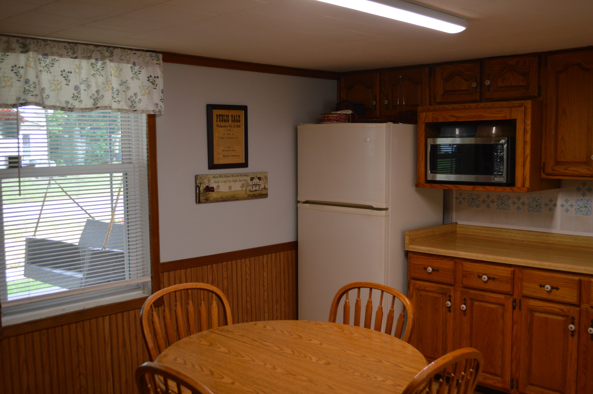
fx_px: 593
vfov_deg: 36.8
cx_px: 296
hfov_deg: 53.2
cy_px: 197
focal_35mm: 36
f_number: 4
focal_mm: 24
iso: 560
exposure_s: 1/60
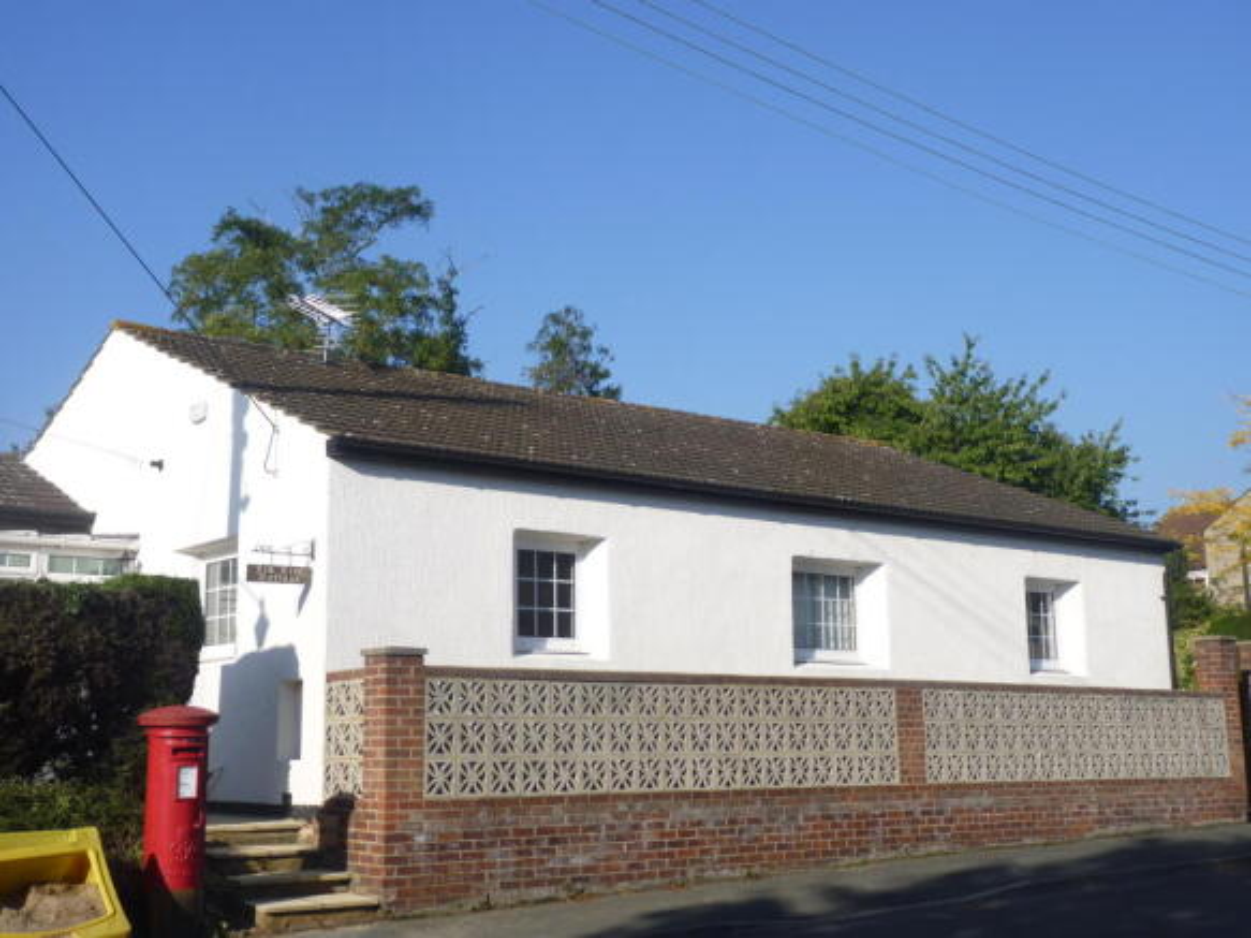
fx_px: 1734
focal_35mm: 48
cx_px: 626
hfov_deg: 39.7
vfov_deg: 30.3
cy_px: 469
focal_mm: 8.5
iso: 80
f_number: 3.2
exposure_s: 1/1000
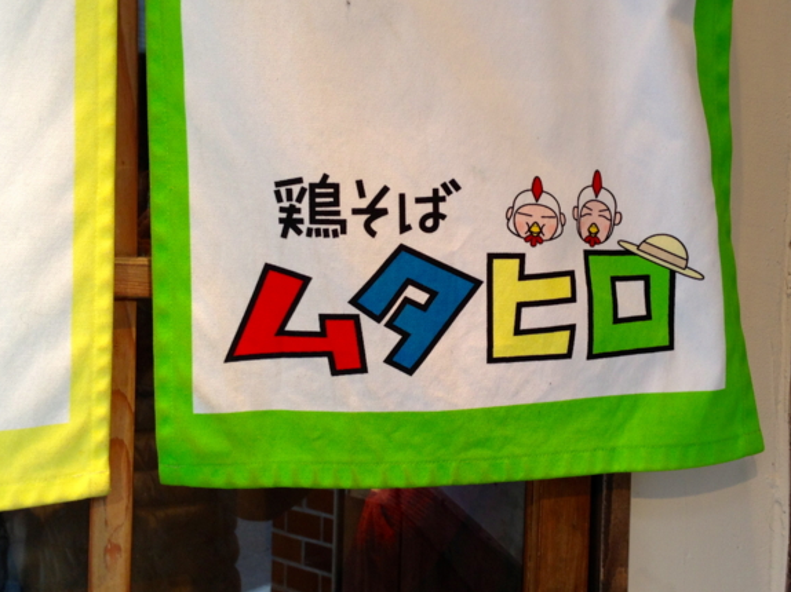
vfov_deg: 31.5
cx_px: 429
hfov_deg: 41.2
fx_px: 1051
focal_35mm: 46
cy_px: 274
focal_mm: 4.13
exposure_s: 1/24
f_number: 2.4
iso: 50
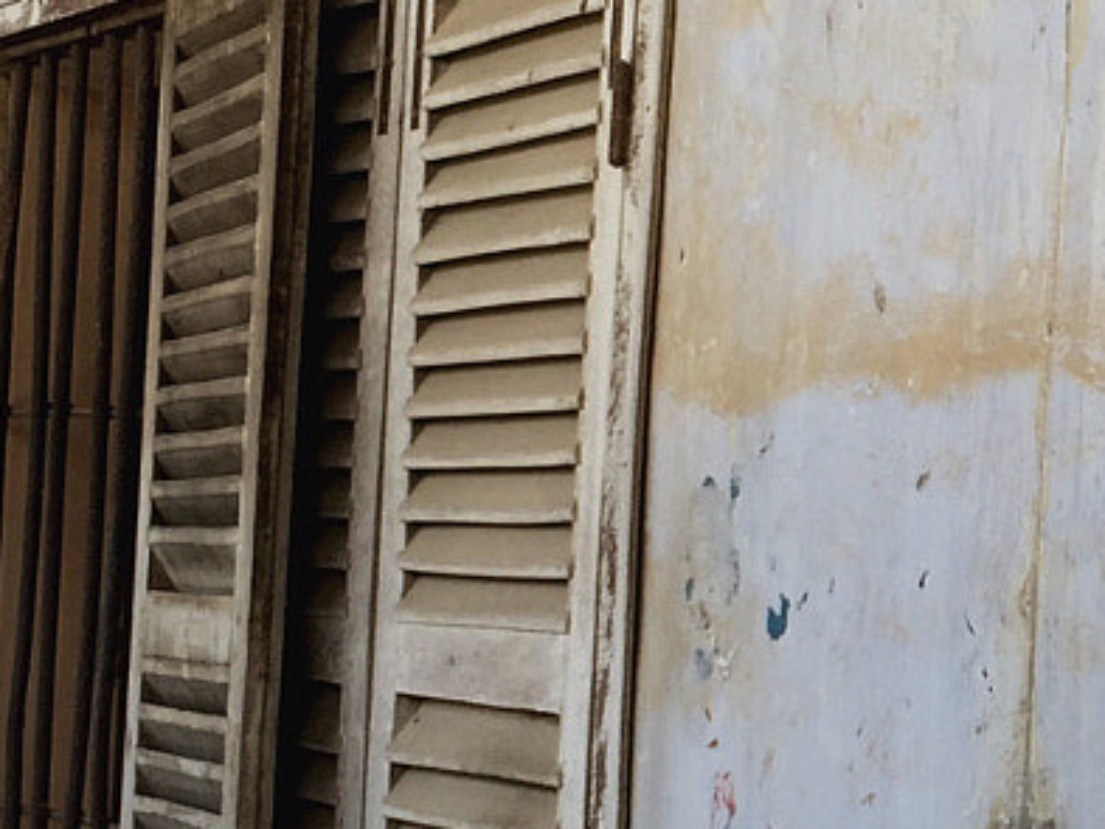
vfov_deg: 12.5
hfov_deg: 15.8
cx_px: 1454
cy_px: 660
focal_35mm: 118
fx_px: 3768
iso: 32
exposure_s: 1/206
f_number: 2.2
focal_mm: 4.15
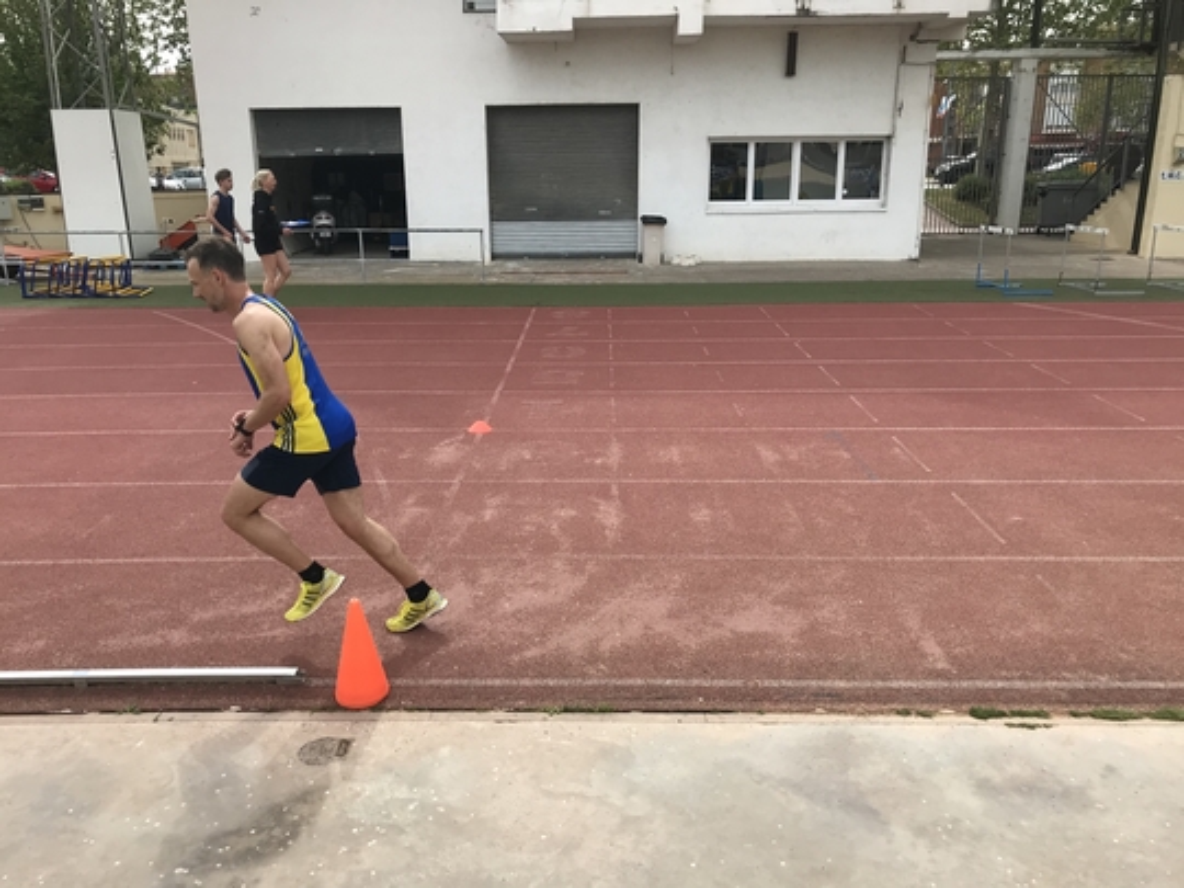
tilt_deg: -17.3
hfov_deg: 63.4
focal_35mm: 28
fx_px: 958
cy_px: 444
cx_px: 592
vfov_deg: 49.7
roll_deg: +0.1
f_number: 1.8
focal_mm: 3.99
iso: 20
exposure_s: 1/1546
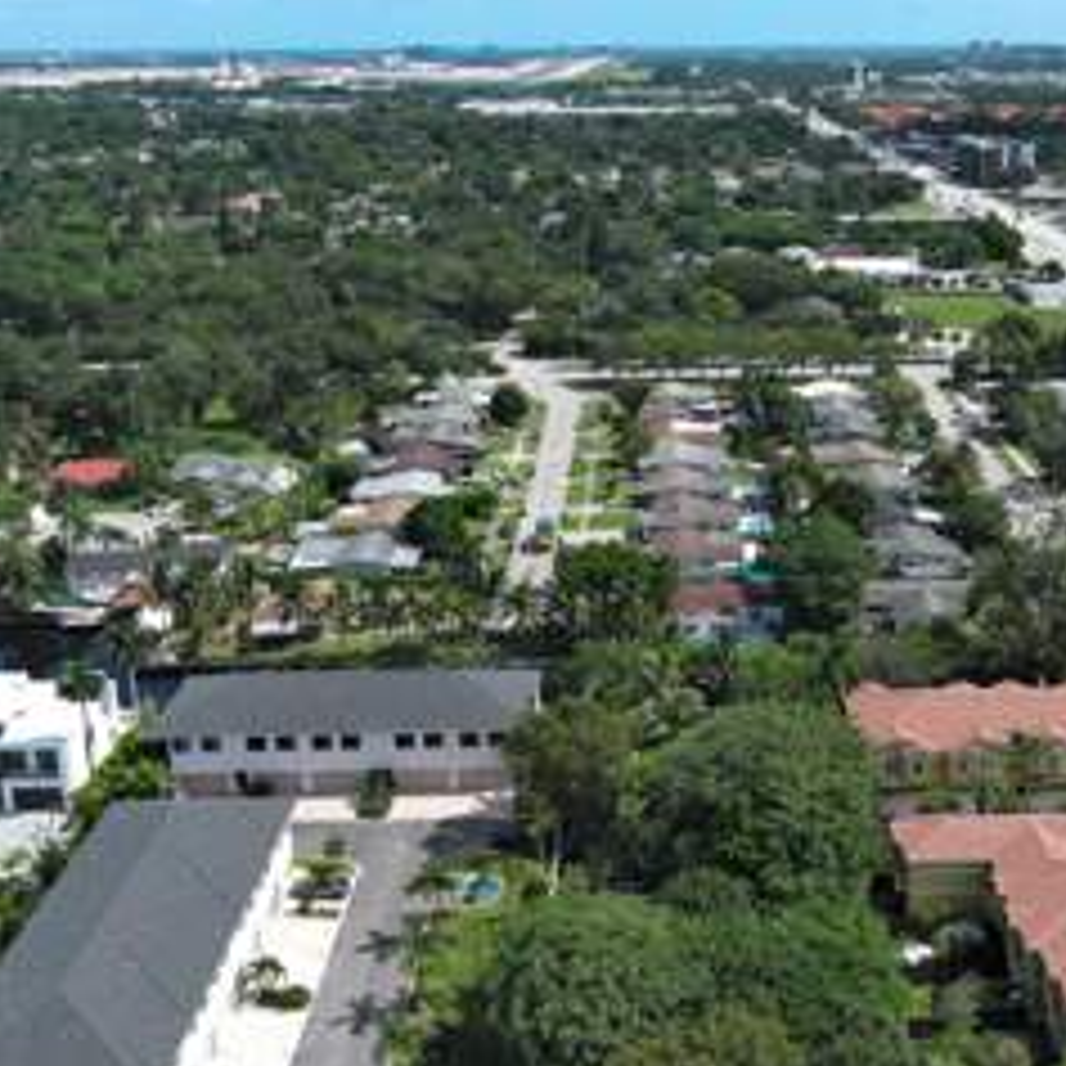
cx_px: 715
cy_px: 607
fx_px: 1742
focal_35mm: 50
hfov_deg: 33.7
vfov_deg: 34.0
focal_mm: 10.57
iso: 100
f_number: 2.8
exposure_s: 1/1248
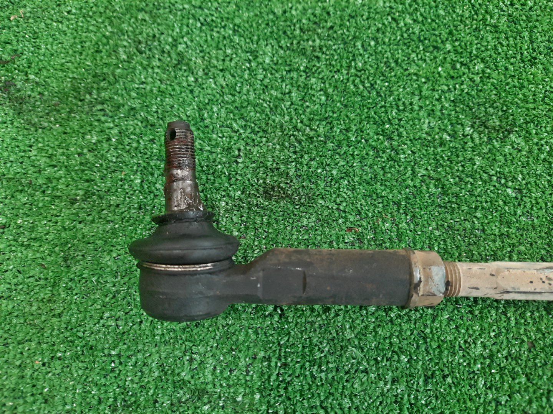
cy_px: 207
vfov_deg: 54.9
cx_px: 276
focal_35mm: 25
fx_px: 399
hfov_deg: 69.4
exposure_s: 1/50
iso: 366
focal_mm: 4.6
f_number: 2
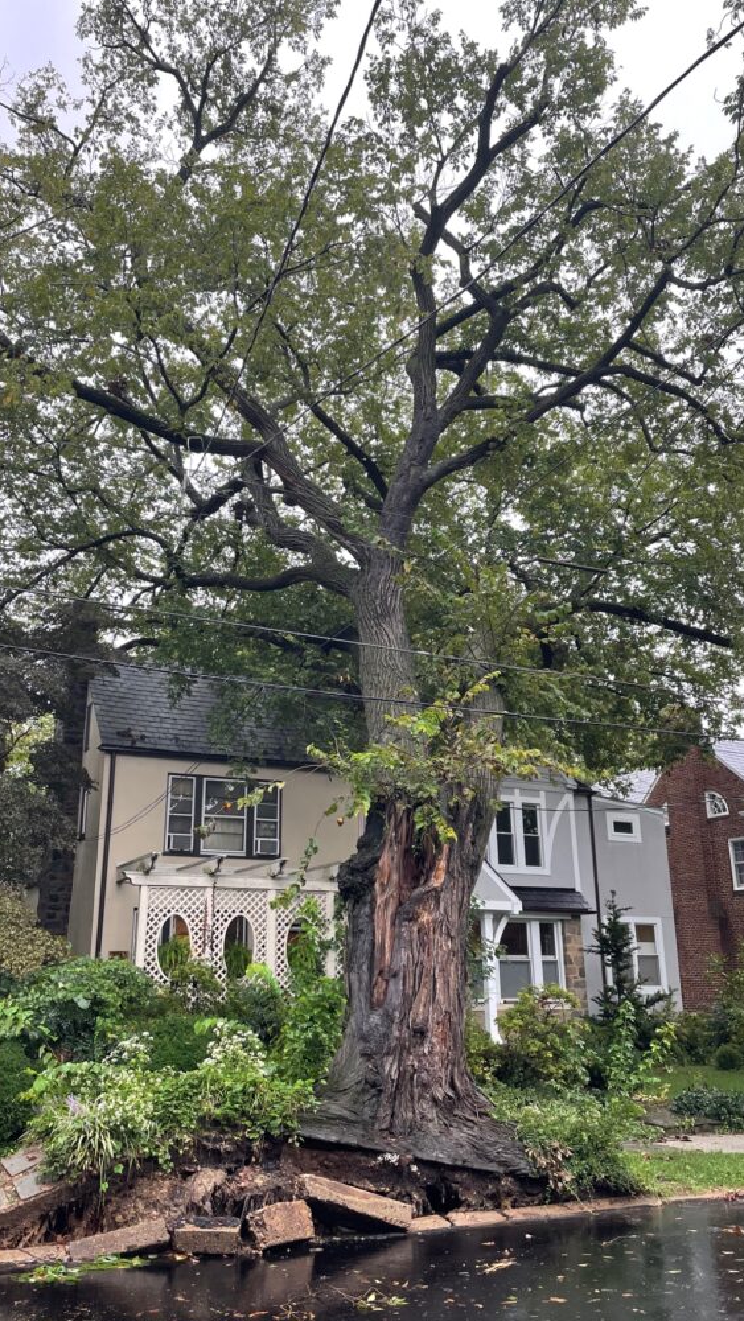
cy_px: 655
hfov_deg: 40.1
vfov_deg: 66.1
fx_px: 1016
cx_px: 326
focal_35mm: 29
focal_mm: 4.2
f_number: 1.6
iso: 64
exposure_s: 1/121
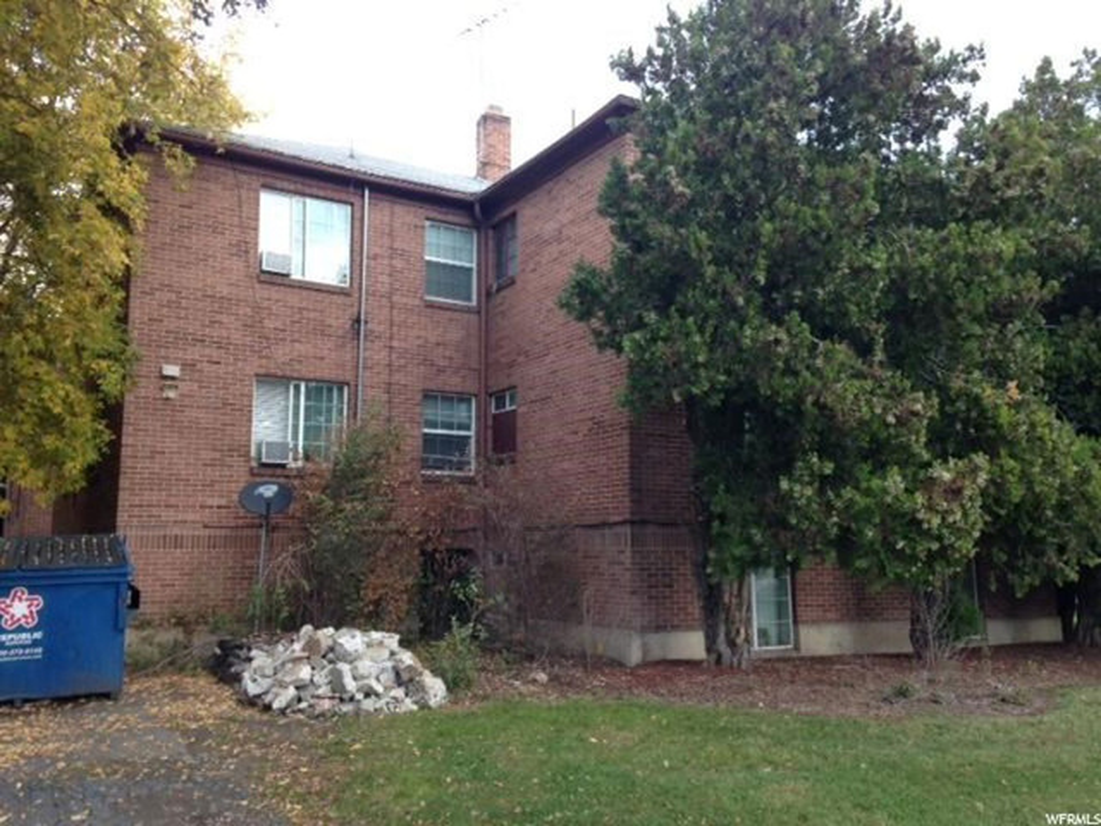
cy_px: 413
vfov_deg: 42.9
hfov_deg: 55.4
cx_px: 550
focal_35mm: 33
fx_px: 1050
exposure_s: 1/60
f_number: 2.4
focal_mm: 4.12
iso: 50
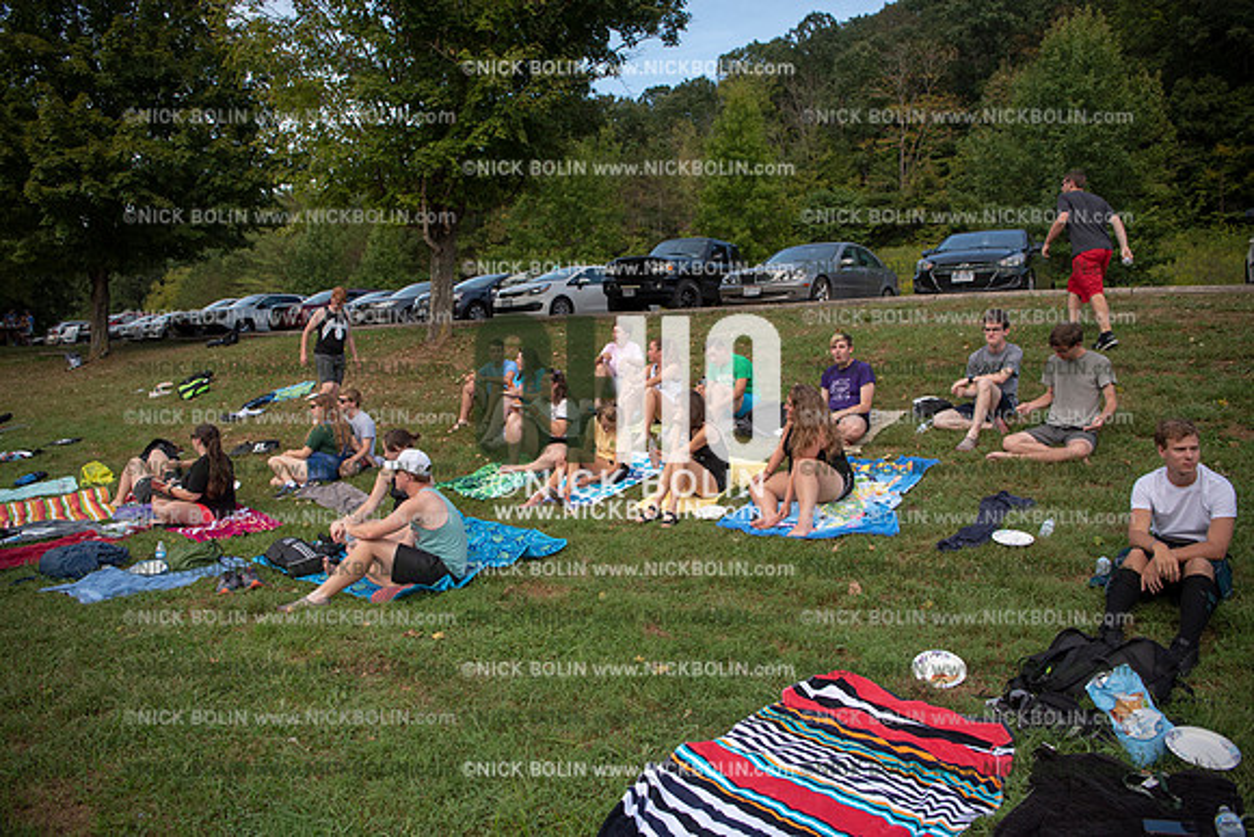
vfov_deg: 53.2
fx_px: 836
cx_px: 627
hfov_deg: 73.7
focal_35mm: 24
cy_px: 418
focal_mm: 24
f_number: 3.2
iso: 160
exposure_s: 1/1250
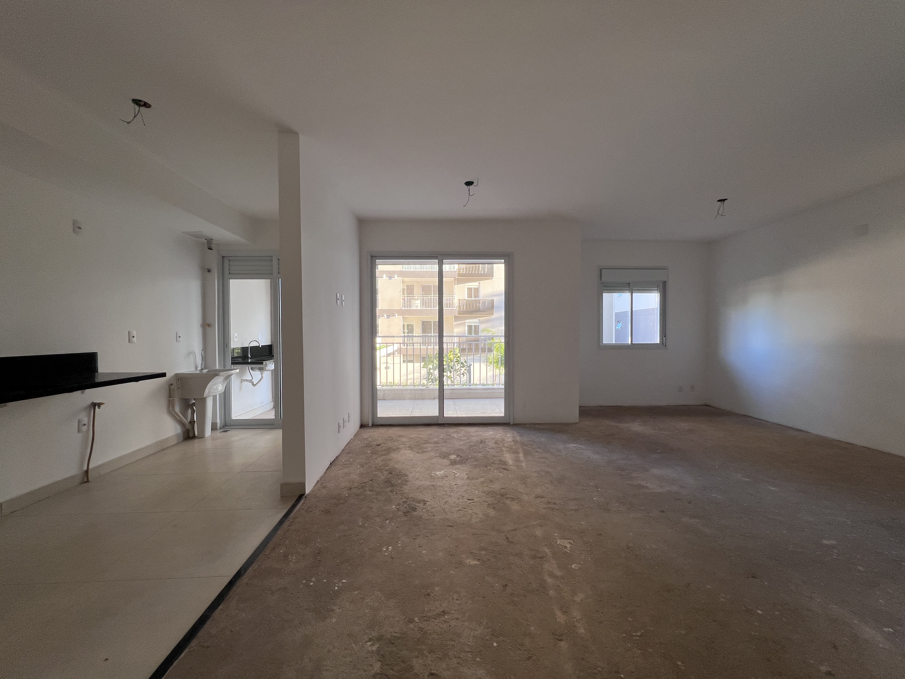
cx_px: 452
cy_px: 340
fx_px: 340
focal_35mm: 13
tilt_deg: -1.2
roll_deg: +0.7
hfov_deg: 106.2
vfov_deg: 89.9
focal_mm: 1.57
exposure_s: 1/99
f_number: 1.8
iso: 50
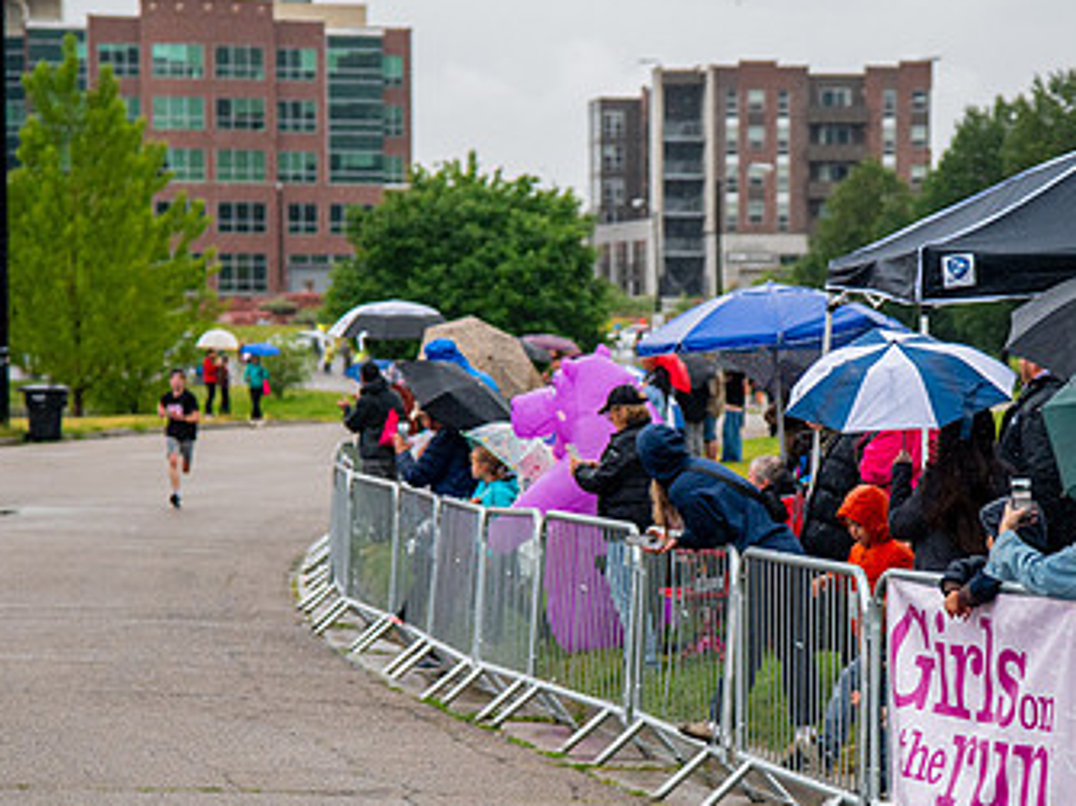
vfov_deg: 9.9
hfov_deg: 13.2
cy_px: 524
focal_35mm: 149
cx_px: 725
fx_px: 4630
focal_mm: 86
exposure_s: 1/2500
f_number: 4
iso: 1600
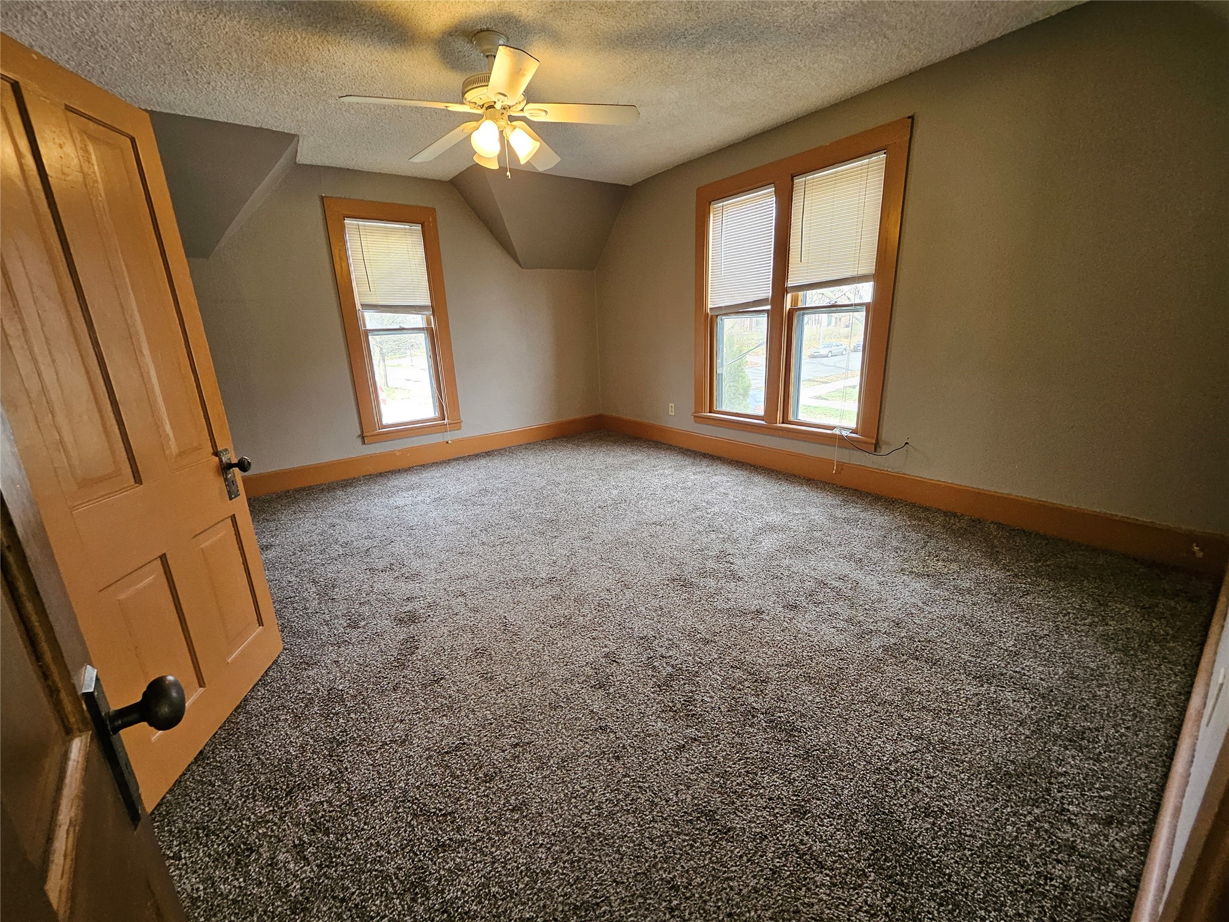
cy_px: 461
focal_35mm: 13
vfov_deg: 89.9
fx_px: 462
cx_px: 614
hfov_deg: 106.2
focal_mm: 1.74
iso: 200
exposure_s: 1/60
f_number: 2.2
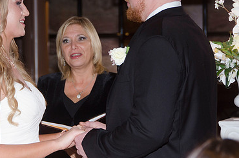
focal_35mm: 188
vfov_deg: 7.3
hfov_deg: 10.9
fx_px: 1245
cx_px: 70
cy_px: 45
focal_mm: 80
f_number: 5.6
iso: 400
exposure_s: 1/60
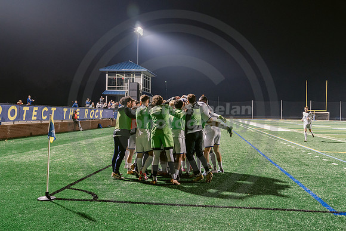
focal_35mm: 36
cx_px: 173
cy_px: 116
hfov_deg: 53.1
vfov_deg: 36.9
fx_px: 346
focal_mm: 36
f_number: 4
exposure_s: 1/80
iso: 2500
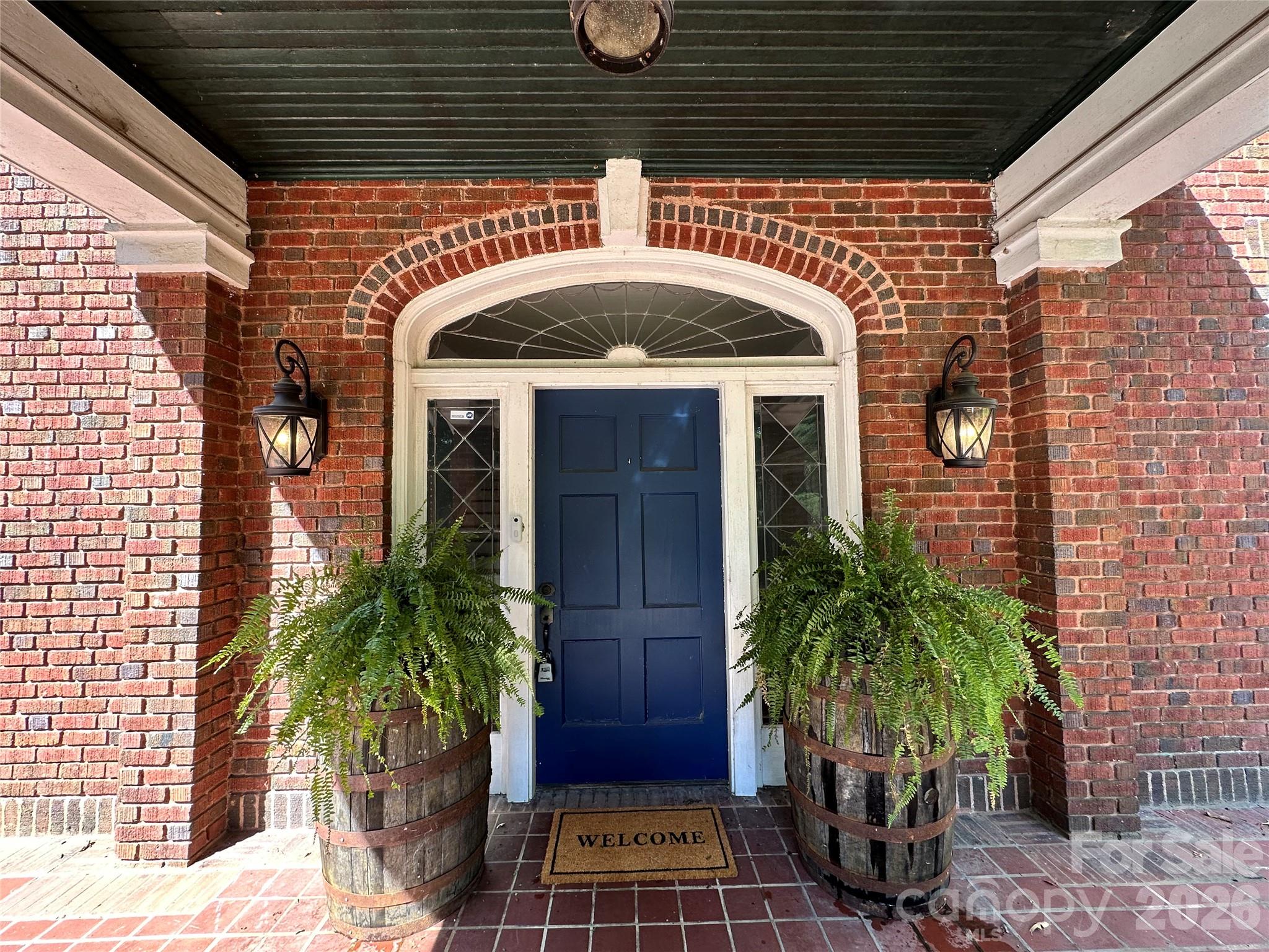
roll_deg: +0.9
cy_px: 476
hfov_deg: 102.1
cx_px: 634
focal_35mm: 14
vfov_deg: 85.7
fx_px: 513
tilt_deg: +3.6
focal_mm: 2.22
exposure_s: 1/99
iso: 50
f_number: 2.2
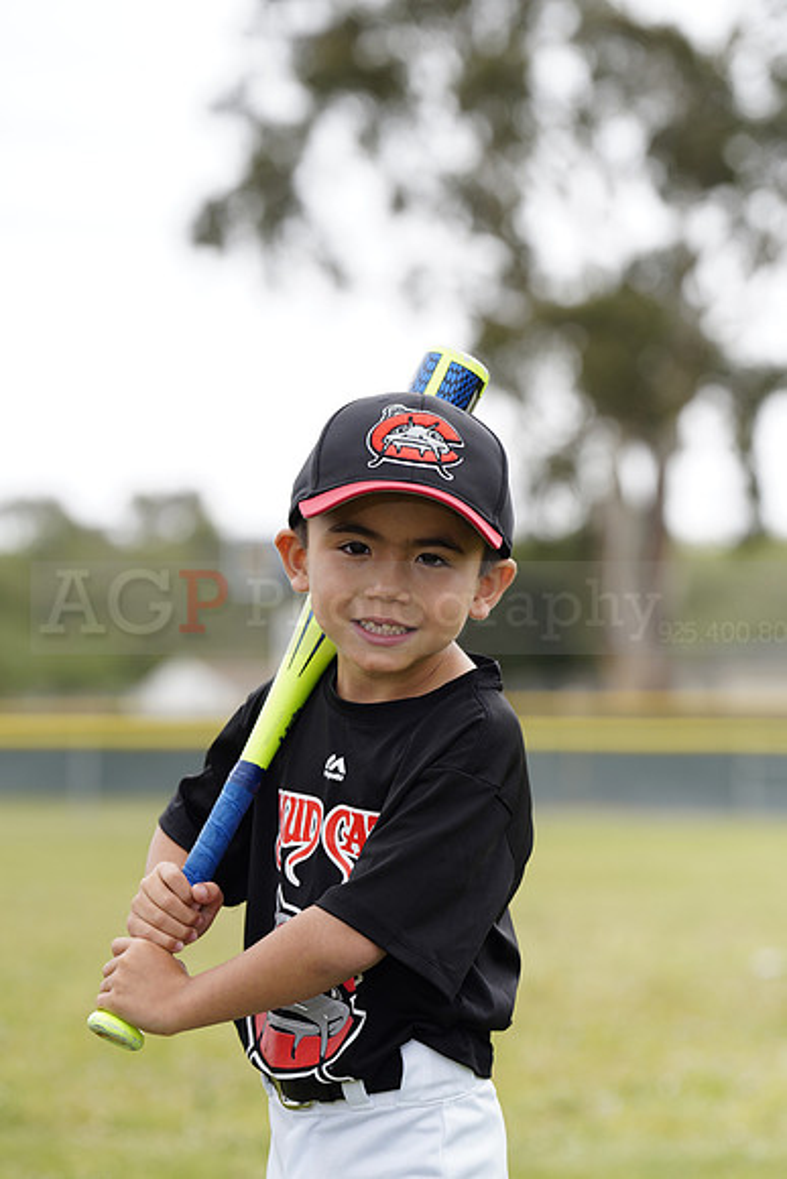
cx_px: 394
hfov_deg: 8.3
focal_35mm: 165
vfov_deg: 12.4
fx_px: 5407
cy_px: 590
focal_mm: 165
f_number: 5.6
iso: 100
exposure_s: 1/250
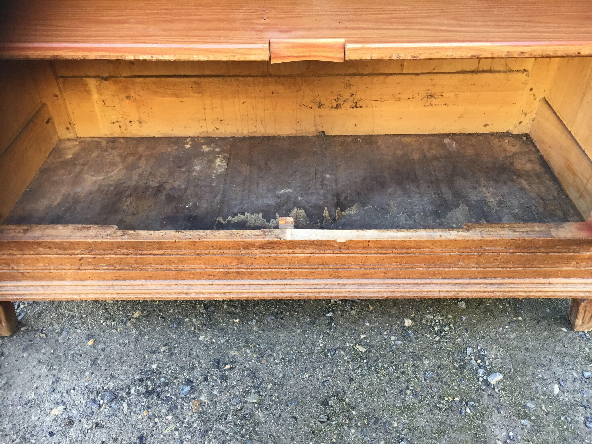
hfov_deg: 61.7
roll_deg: -0.4
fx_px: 496
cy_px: 222
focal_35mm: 29
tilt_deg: -41.2
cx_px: 296
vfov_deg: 48.2
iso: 50
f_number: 2.2
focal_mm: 4.15
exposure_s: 1/33
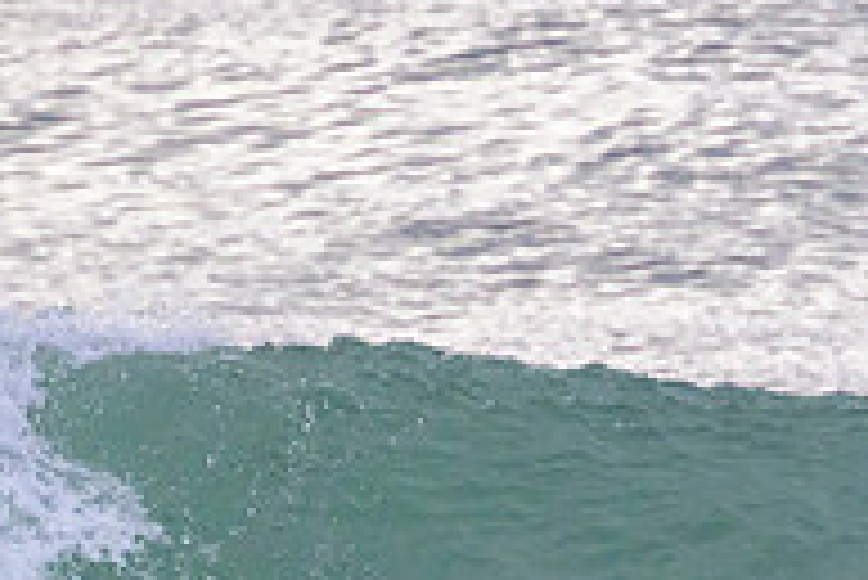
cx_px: 1156
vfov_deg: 0.6
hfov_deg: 0.9
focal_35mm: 2402
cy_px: 776
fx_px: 57957
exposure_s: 1/2000
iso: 3600
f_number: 11
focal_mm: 800
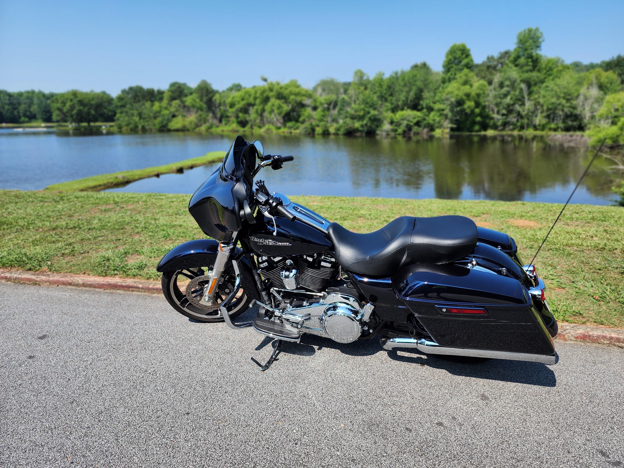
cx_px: 312
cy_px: 234
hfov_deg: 73.9
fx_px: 415
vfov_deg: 58.9
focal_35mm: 23
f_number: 1.8
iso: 12
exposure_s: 1/699
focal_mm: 6.4
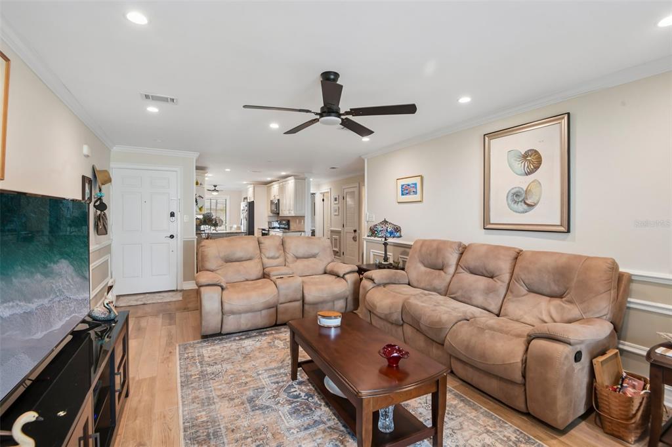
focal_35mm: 16
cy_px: 224
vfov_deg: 73.7
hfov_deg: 96.8
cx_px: 336
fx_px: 299
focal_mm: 16
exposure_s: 1/8
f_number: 8
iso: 400
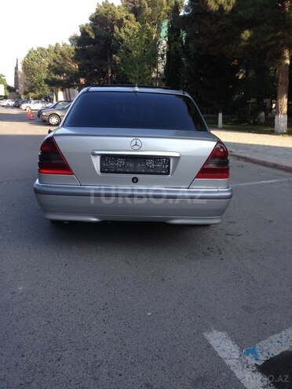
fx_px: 371
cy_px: 194
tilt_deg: -11.9
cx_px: 146
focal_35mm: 33
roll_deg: -1.5
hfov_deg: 42.9
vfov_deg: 55.4
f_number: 2.4
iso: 50
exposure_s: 1/407
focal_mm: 4.12
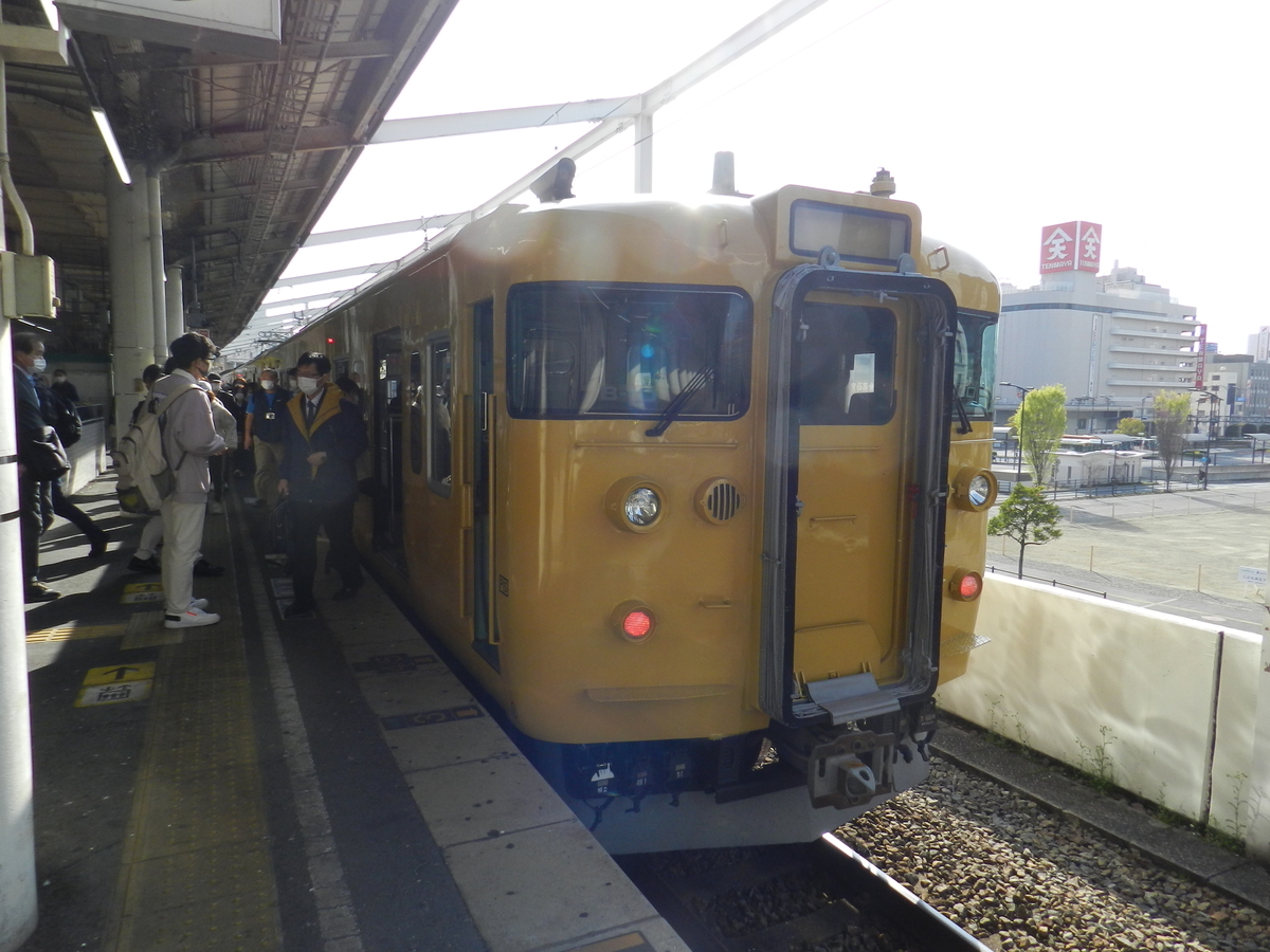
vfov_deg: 58.9
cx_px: 635
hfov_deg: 73.9
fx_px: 844
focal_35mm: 23
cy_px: 476
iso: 160
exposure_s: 1/800
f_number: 3.4
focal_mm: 4
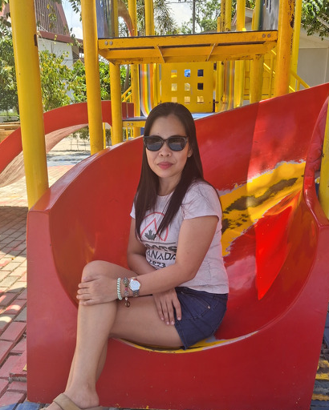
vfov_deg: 49.7
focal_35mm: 36
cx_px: 151
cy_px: 259
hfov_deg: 41.1
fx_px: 438
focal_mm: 4
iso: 20
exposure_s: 1/184
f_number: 1.8
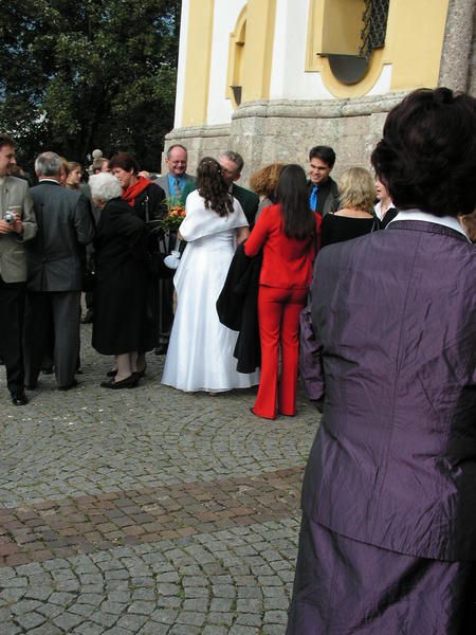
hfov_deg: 32.9
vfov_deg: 42.9
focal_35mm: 44
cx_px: 238
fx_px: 807
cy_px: 318
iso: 50
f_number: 4.8
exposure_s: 1/100
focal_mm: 7.4
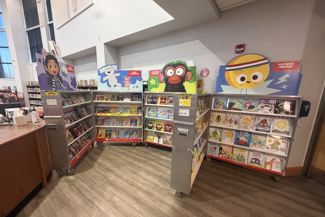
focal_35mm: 15
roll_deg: -0.8
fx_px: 135
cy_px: 118
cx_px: 158
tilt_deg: -11.4
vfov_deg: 77.2
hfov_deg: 100.4
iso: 250
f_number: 2.2
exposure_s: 1/60
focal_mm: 2.22
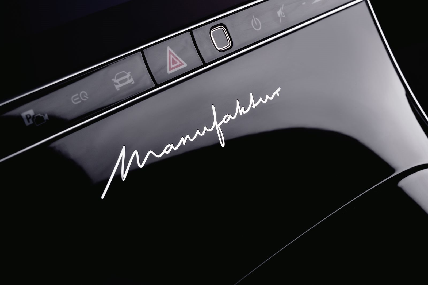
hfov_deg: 28.8
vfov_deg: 19.5
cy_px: 142
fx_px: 832
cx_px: 214
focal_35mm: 70
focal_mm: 70
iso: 800
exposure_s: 1/125
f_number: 18
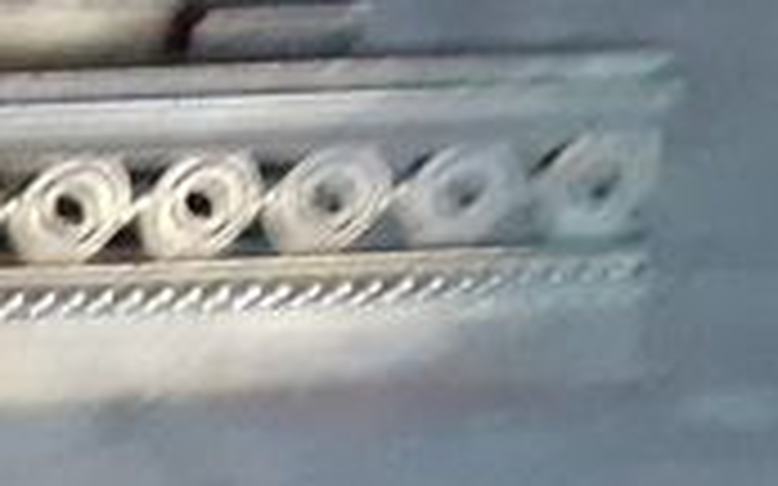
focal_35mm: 165
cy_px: 788
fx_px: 3497
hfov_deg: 10.0
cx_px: -1430
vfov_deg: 7.8
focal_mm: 3.6
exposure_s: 1/25
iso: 500
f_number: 1.9
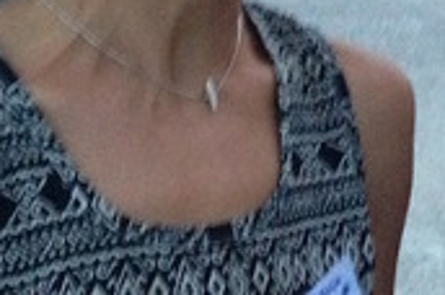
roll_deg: -0.6
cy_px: -116
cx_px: 437
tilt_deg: -3.2
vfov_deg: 10.4
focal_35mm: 128
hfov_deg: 15.8
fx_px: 1579
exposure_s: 1/15
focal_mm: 4.12
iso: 640
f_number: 2.4
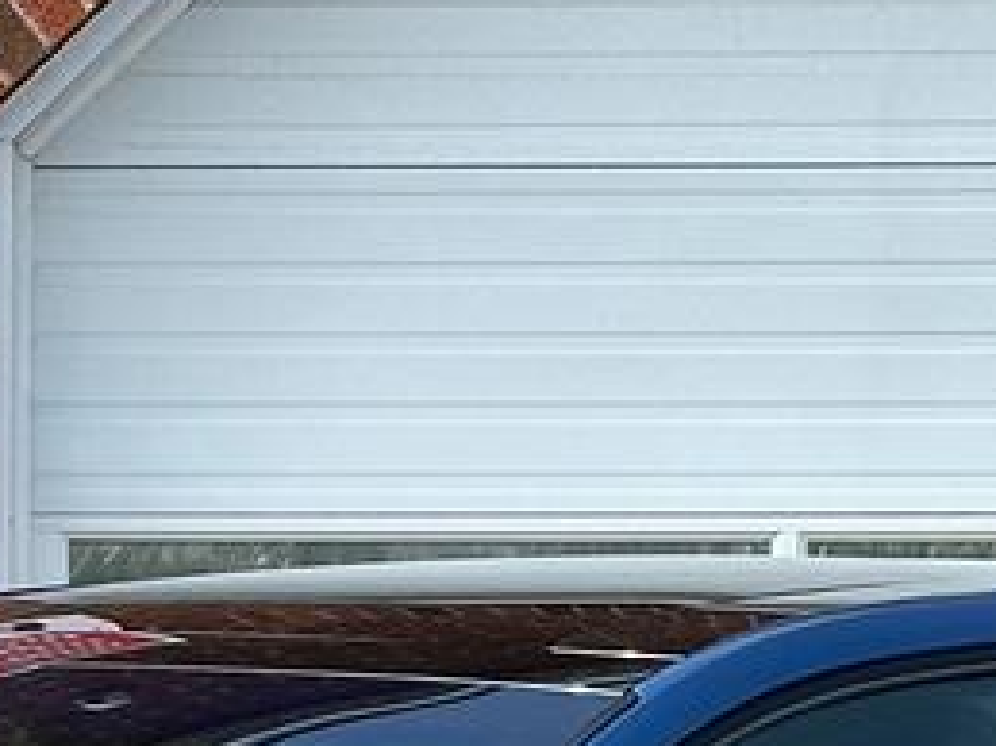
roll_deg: +0.1
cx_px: 131
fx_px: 6816
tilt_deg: -2.5
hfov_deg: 8.3
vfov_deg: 6.2
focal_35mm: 237
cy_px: 1065
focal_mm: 6.86
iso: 64
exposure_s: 1/2304
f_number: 1.78
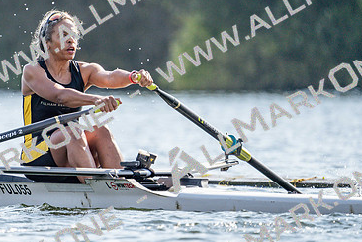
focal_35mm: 951
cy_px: 100
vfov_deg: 1.4
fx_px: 9562
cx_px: 84
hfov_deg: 2.2
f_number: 6.3
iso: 250
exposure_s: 1/1600
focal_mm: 600
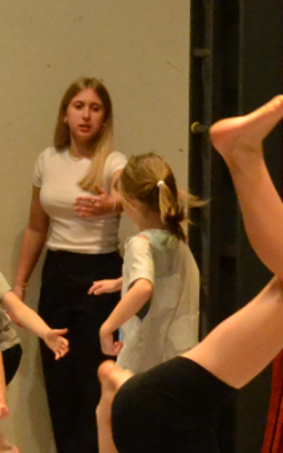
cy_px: 341
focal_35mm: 239
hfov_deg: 5.4
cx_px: 434
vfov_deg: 8.8
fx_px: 2951
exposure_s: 1/500
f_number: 4.2
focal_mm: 26
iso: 2800
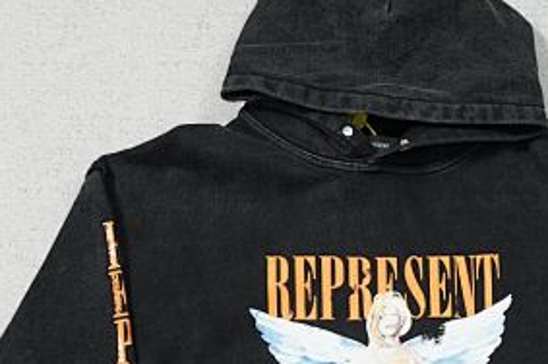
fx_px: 1505
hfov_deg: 20.5
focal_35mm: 99
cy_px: 388
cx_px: 383
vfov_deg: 13.5
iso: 1600
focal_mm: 35
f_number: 10
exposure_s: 1/100
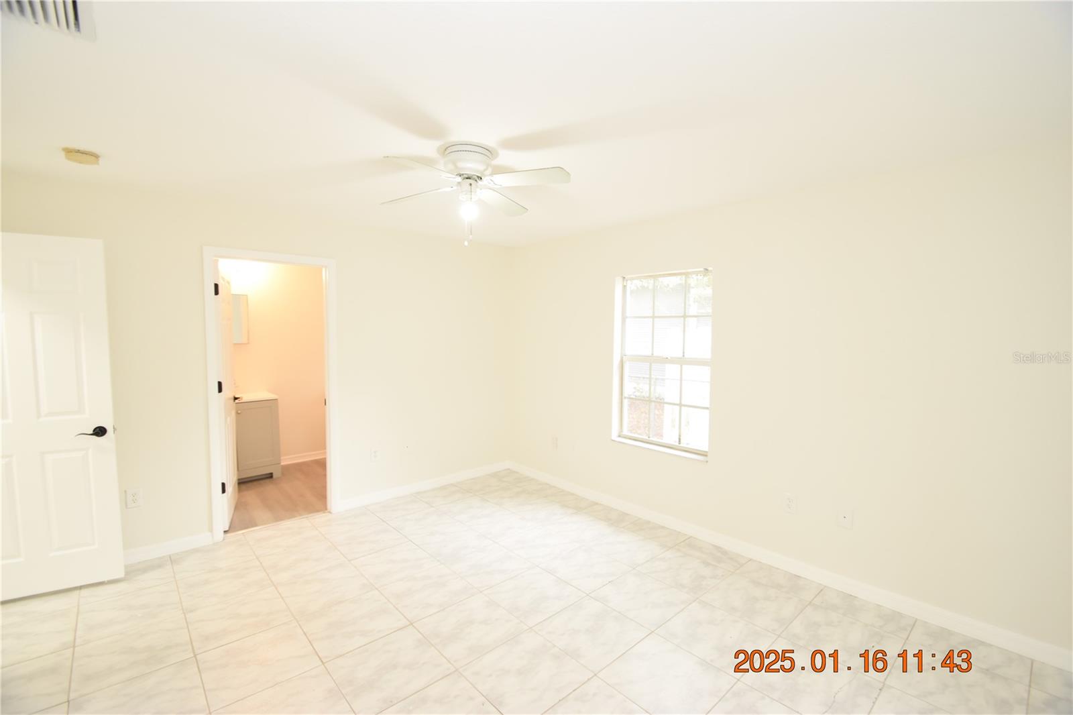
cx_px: 536
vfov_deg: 77.3
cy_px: 358
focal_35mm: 15
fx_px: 447
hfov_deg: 100.4
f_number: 3.5
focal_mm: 10
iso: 900
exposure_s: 1/60
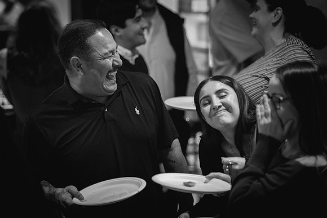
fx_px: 932
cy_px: 86
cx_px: 130
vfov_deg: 13.3
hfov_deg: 19.9
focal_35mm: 103
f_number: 1.8
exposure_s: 1/80
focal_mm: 85
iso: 10000
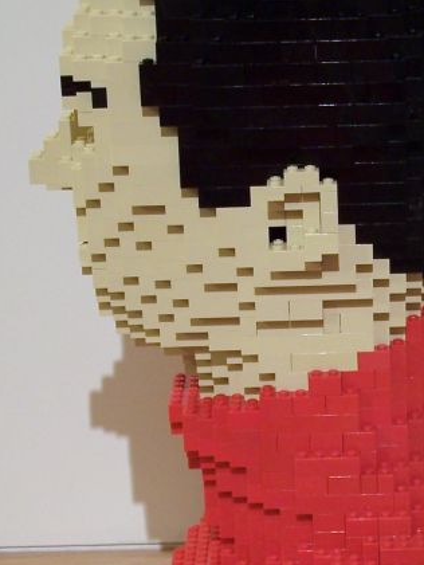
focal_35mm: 124
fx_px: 2024
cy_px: 428
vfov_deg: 15.8
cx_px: 339
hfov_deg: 11.9
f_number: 3
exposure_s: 1/2
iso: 80
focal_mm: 8.5
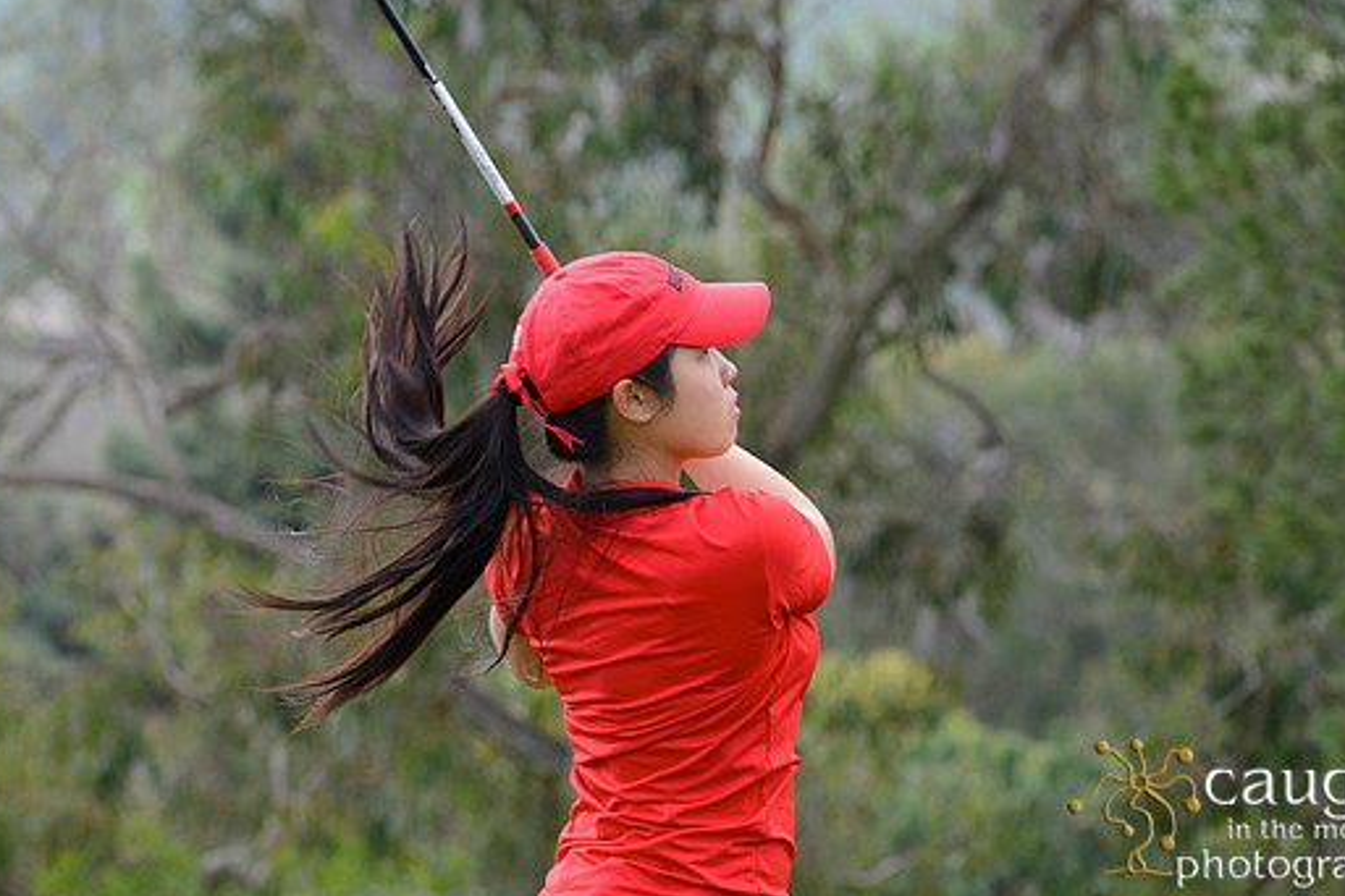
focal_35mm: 164
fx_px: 6127
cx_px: 684
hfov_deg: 12.5
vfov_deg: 8.4
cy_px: 402
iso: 250
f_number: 7.1
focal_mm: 145
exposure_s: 1/250
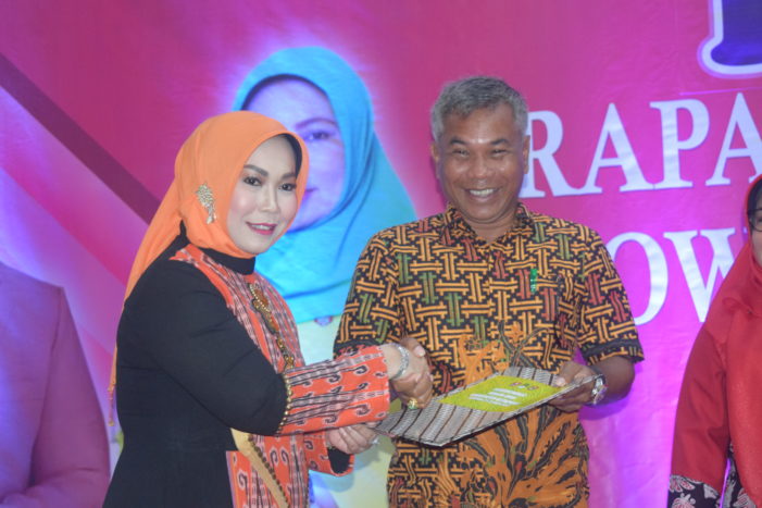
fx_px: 1651
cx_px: 381
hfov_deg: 26.0
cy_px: 254
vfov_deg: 17.5
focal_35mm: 78
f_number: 5.6
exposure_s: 1/60
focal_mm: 52
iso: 3200
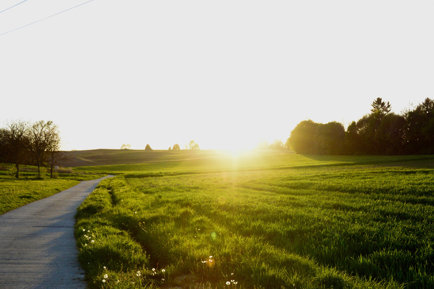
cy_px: 176
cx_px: 226
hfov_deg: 35.3
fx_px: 683
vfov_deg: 23.9
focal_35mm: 57
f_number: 5.6
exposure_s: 1/2000
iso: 1600
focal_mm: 29
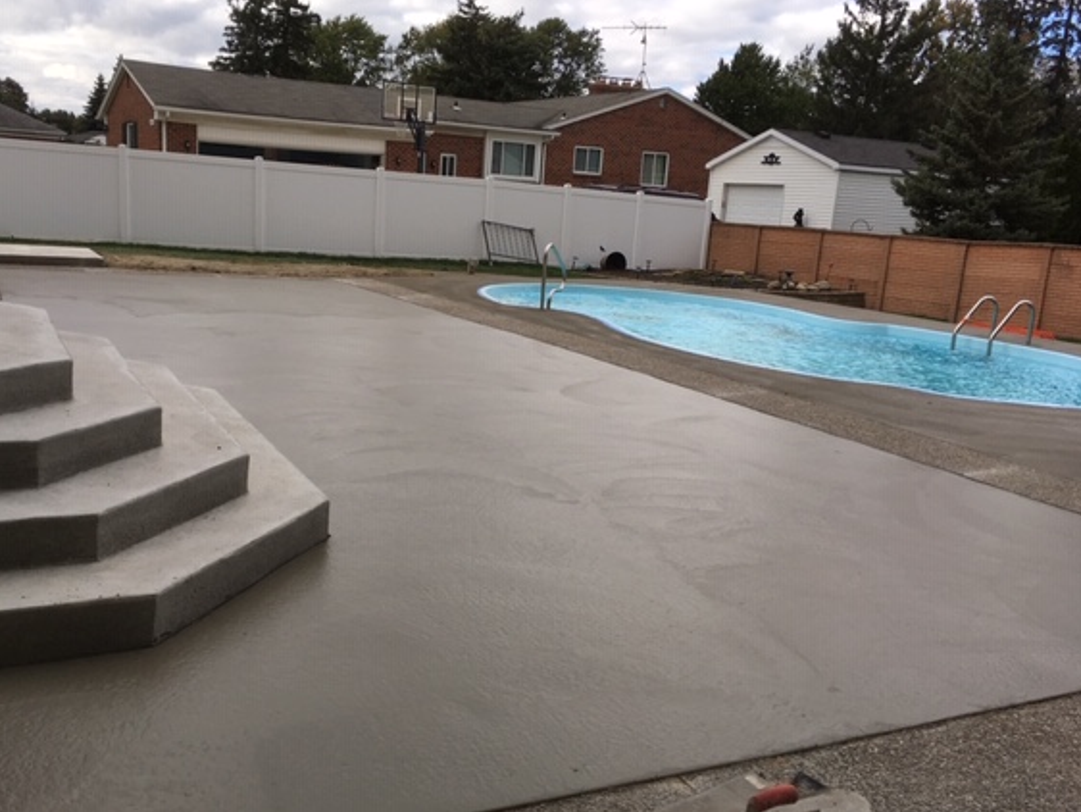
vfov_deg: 43.0
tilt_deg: -13.1
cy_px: 416
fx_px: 1031
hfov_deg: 55.2
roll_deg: -3.6
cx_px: 477
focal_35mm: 33
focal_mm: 4.15
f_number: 2.2
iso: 25
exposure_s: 1/605
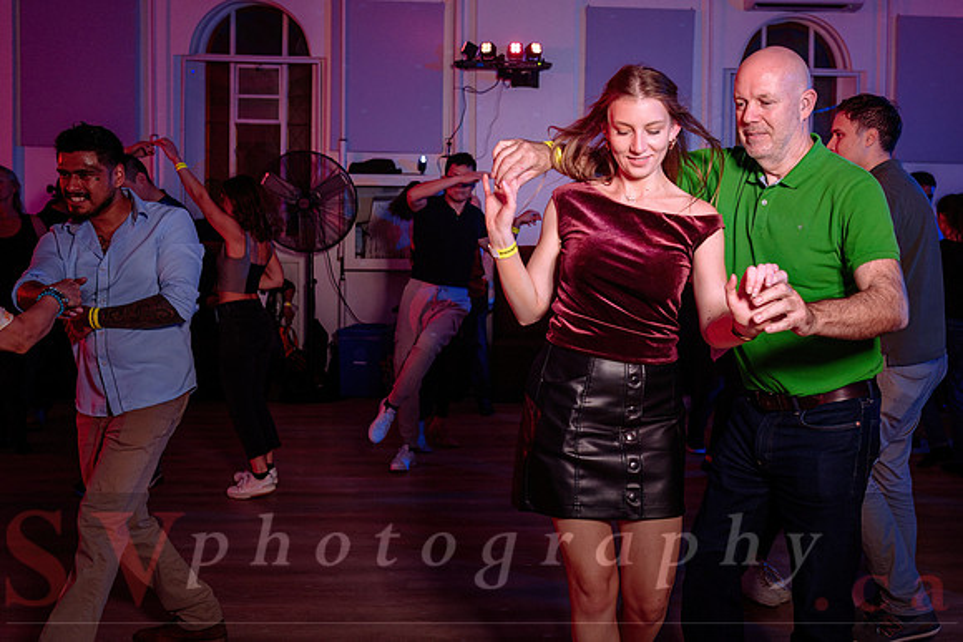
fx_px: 1013
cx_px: 578
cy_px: 261
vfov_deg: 35.1
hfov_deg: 50.5
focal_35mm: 38
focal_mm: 31
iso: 800
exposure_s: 1/60
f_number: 3.2
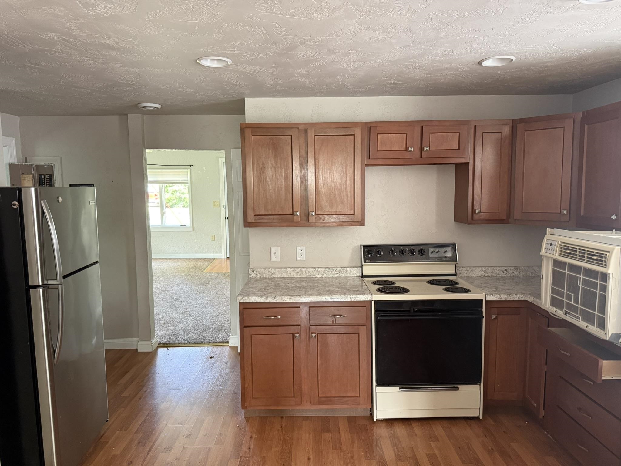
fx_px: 431
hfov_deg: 71.6
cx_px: 310
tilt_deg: -5.7
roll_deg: +1.0
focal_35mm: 24
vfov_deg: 56.8
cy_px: 233
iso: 400
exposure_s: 1/60
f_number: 1.78
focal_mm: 6.76
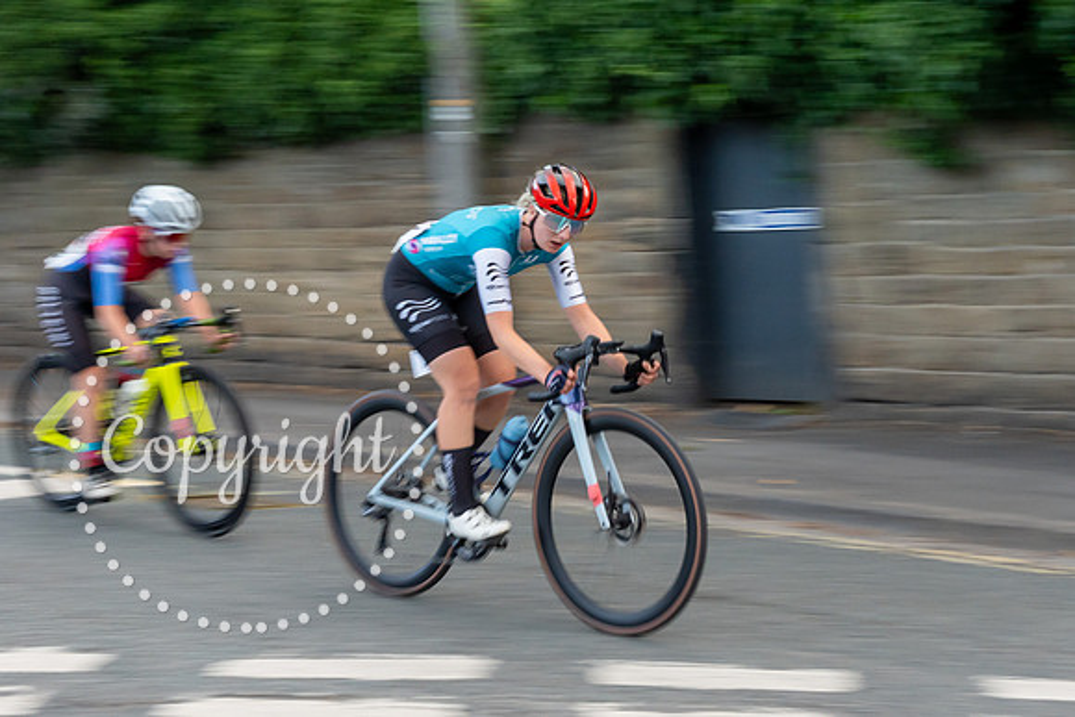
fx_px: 1989
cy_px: 174
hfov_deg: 30.2
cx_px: 585
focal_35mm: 67
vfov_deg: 20.3
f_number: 10
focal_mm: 40
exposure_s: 1/100
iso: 1250
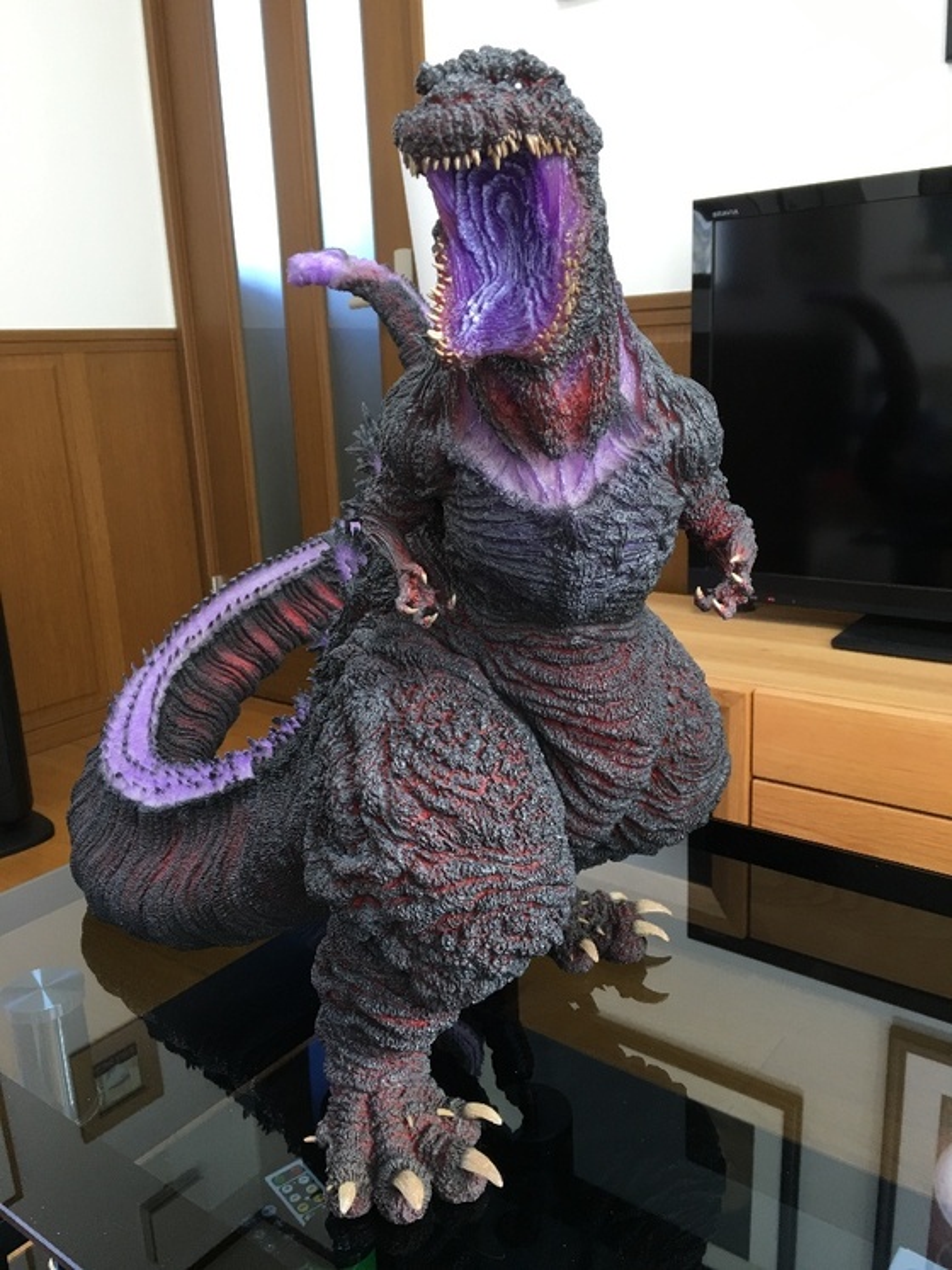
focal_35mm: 29
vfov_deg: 61.7
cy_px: 635
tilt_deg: -14.3
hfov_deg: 48.2
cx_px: 476
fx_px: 1064
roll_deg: +1.8
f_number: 2.2
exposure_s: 1/15
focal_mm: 4.15
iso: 25
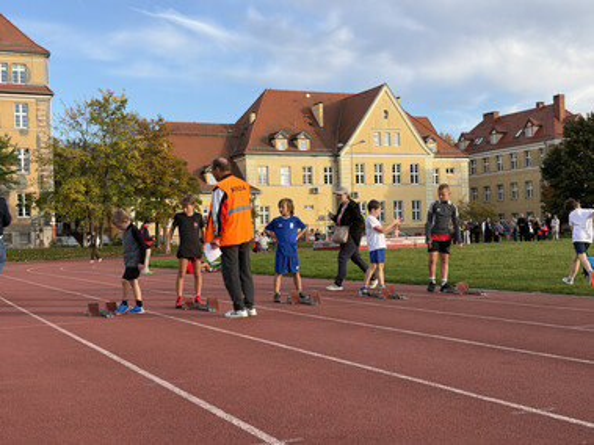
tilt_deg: +1.3
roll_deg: +2.5
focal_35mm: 48
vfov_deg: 30.2
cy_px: 222
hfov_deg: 39.7
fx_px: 823
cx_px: 297
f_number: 1.78
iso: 64
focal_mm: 6.76
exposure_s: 1/1575
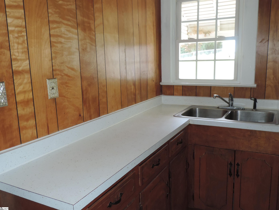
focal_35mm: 30
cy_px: 105
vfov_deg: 46.8
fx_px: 242
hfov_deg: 60.0
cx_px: 140
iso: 200
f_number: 3.1
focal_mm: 5.3
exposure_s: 1/30
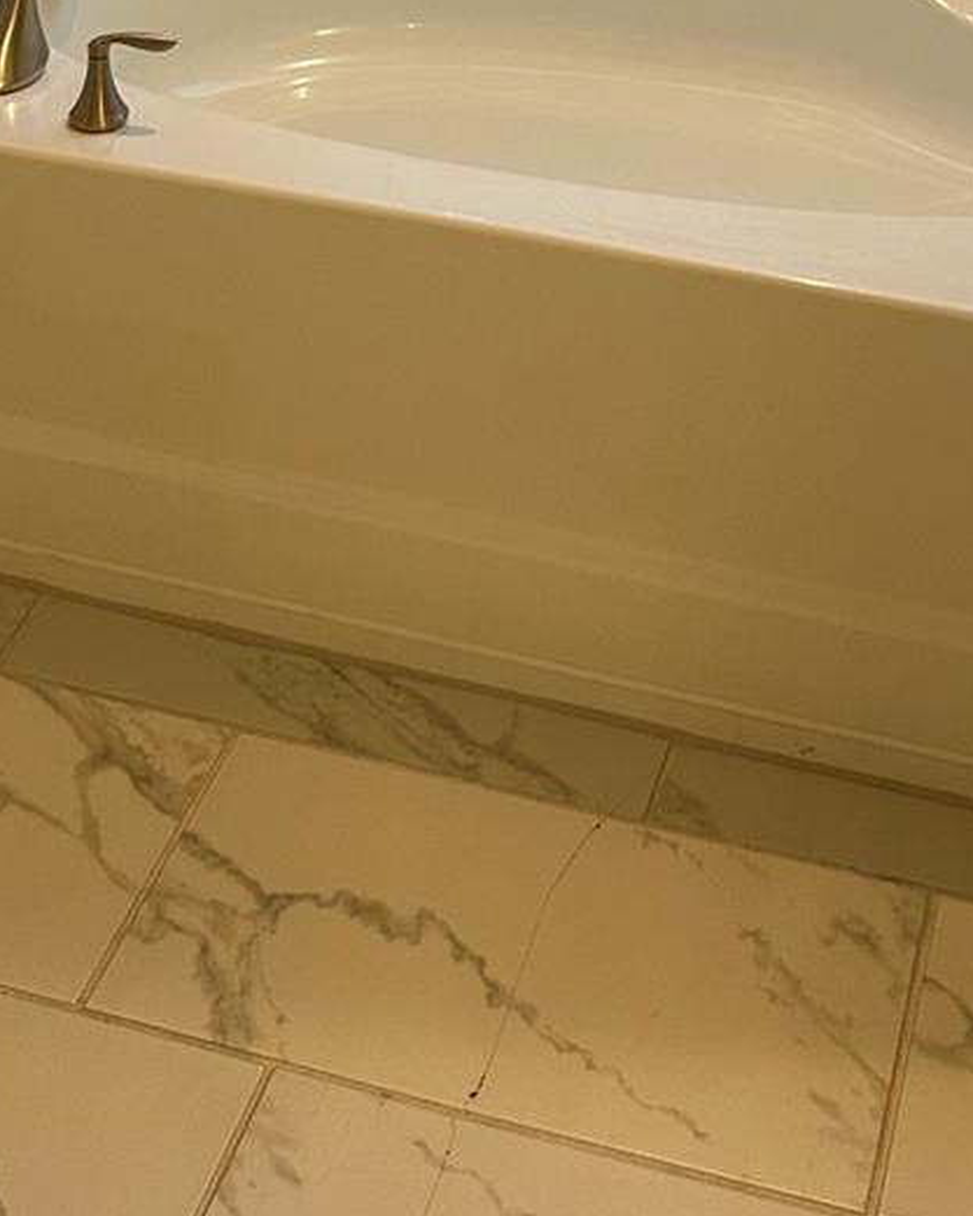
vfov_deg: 23.5
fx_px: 2483
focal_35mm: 69
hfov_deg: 22.1
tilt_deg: -14.3
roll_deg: -1.4
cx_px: 574
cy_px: -457
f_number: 1.78
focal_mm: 6.86
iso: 200
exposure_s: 1/120
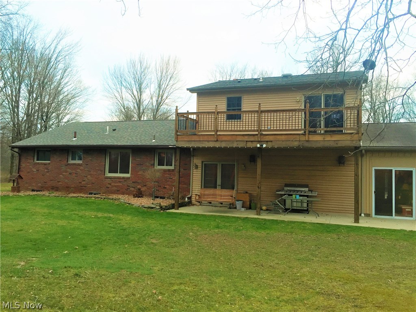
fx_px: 349
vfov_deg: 48.2
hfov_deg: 61.7
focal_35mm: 29
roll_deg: -1.8
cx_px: 208
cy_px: 156
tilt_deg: +2.7
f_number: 2.2
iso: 50
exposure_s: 1/120
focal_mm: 4.15
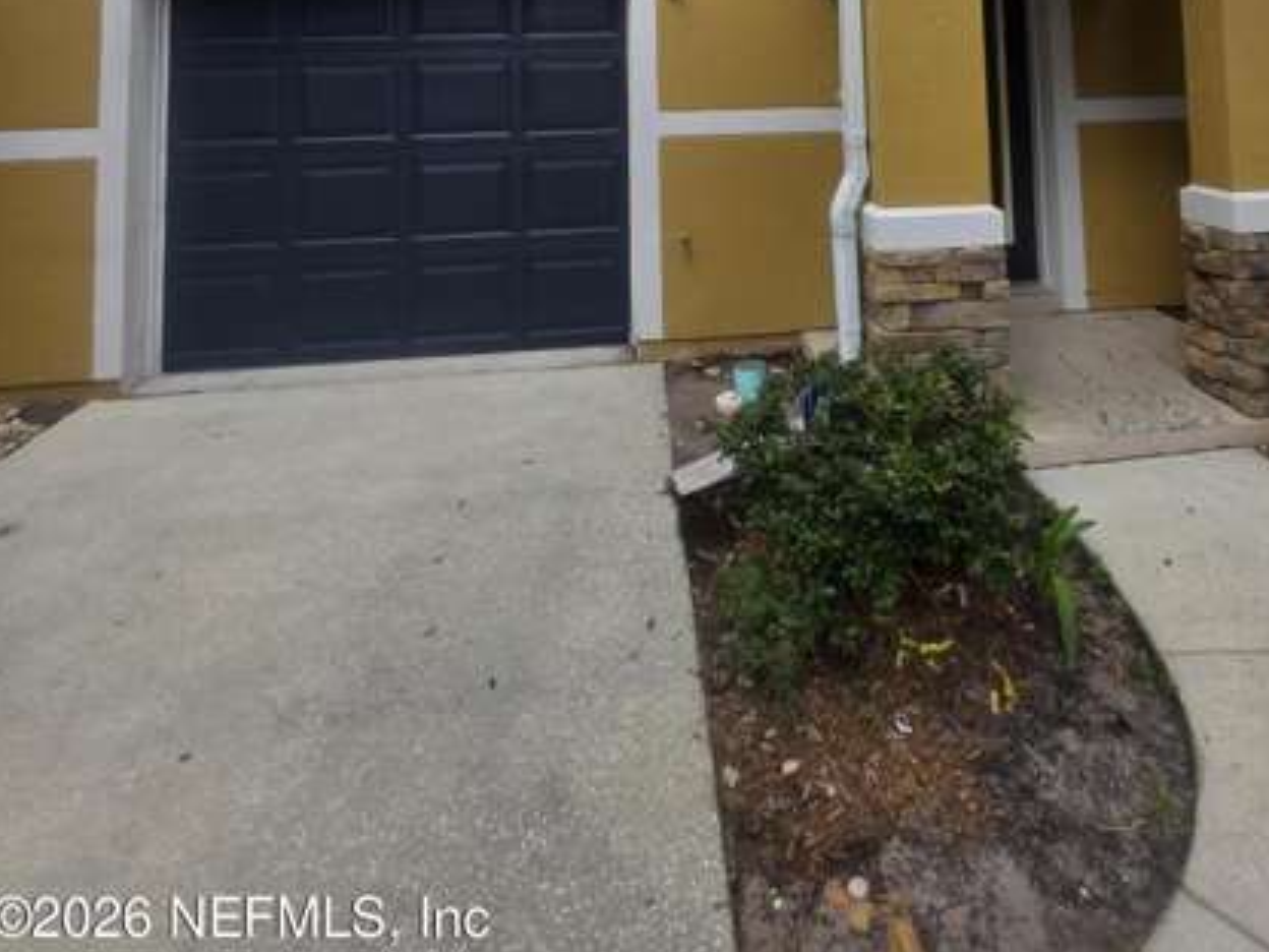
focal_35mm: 20
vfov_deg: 53.9
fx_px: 733
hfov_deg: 81.3
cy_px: 31
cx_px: 717
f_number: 1.9
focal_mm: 2.2
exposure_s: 1/457
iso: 40
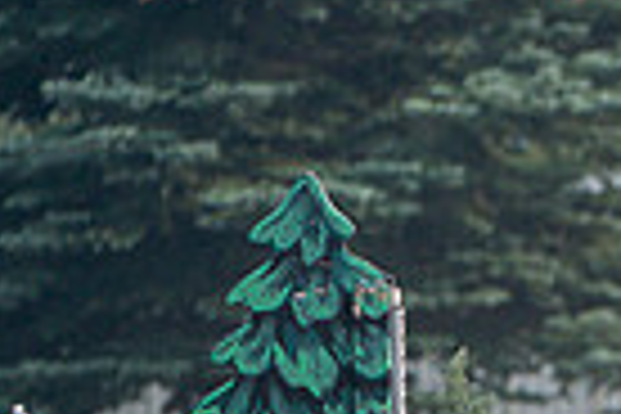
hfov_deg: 1.4
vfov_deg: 1.0
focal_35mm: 1429
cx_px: 1300
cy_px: 520
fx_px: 24648
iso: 500
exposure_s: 1/800
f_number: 5.6
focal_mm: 339
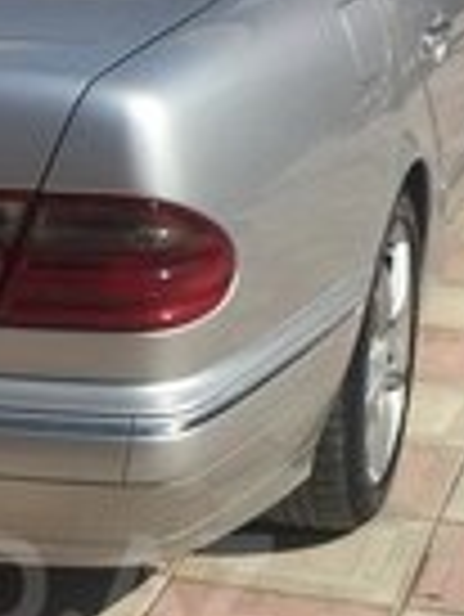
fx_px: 1874
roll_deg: +1.0
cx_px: -72
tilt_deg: -25.1
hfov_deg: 13.8
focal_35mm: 105
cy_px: 585
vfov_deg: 18.3
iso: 32
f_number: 2.2
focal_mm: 4.15
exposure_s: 1/3049
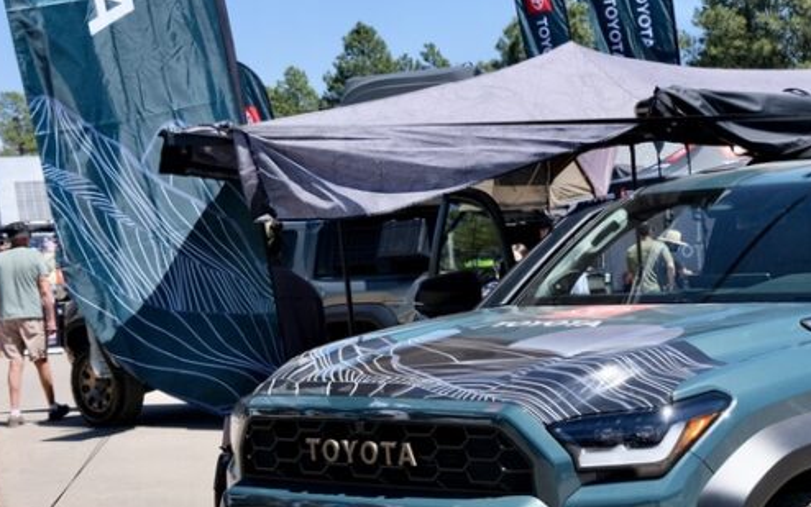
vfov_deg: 17.5
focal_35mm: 74
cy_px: 372
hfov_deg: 26.5
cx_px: 791
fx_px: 1636
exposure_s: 1/850
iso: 320
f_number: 5.6
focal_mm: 23.5
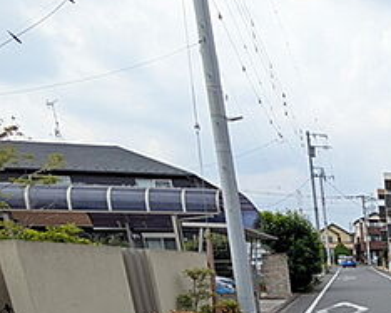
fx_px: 405
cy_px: 351
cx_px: 488
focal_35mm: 35
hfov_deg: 36.9
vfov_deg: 35.5
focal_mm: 1.83
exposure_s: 1/1504
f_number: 2.2
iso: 51
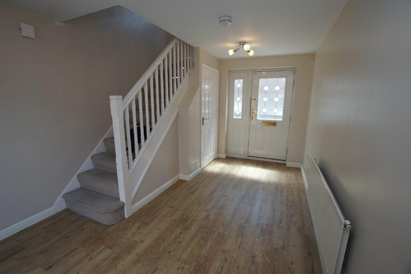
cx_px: 206
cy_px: 137
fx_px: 171
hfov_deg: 100.4
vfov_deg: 77.3
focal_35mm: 15
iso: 100
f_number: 4.5
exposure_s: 1/80
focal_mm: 10
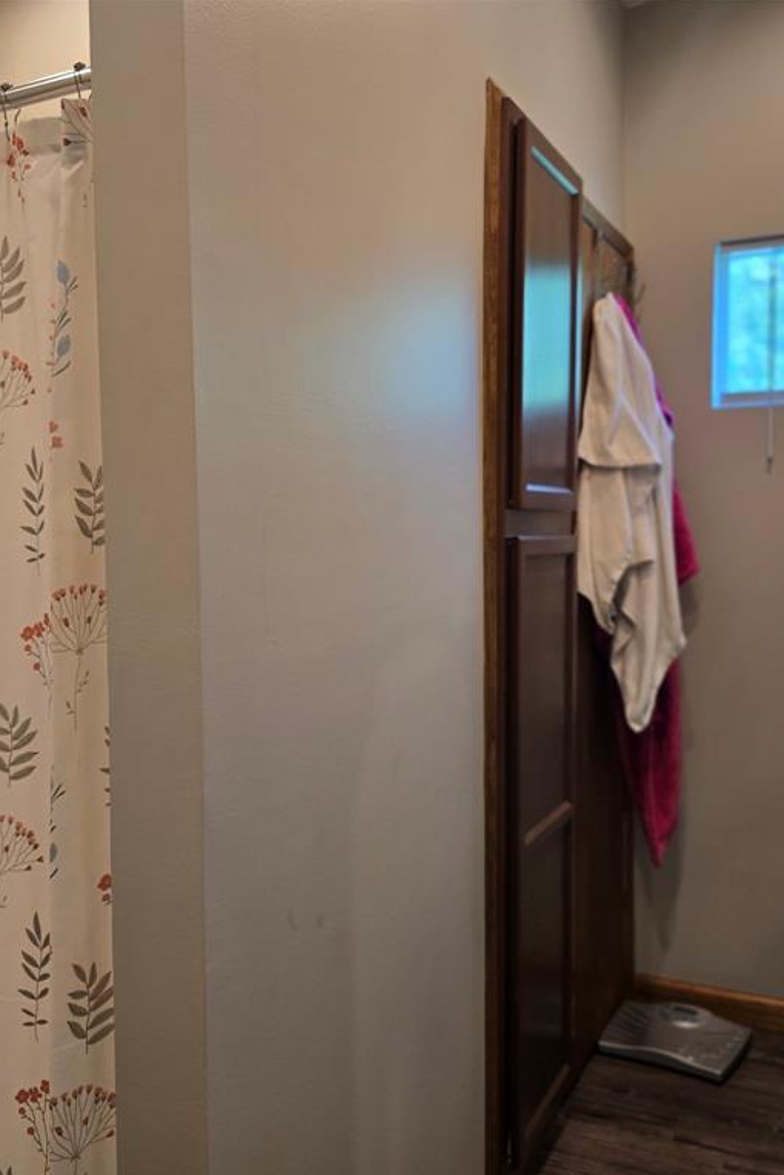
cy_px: 588
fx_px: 1045
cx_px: 337
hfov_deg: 41.0
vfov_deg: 58.7
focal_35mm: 32
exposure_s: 1/120
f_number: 1.7
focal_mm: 6.3
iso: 100
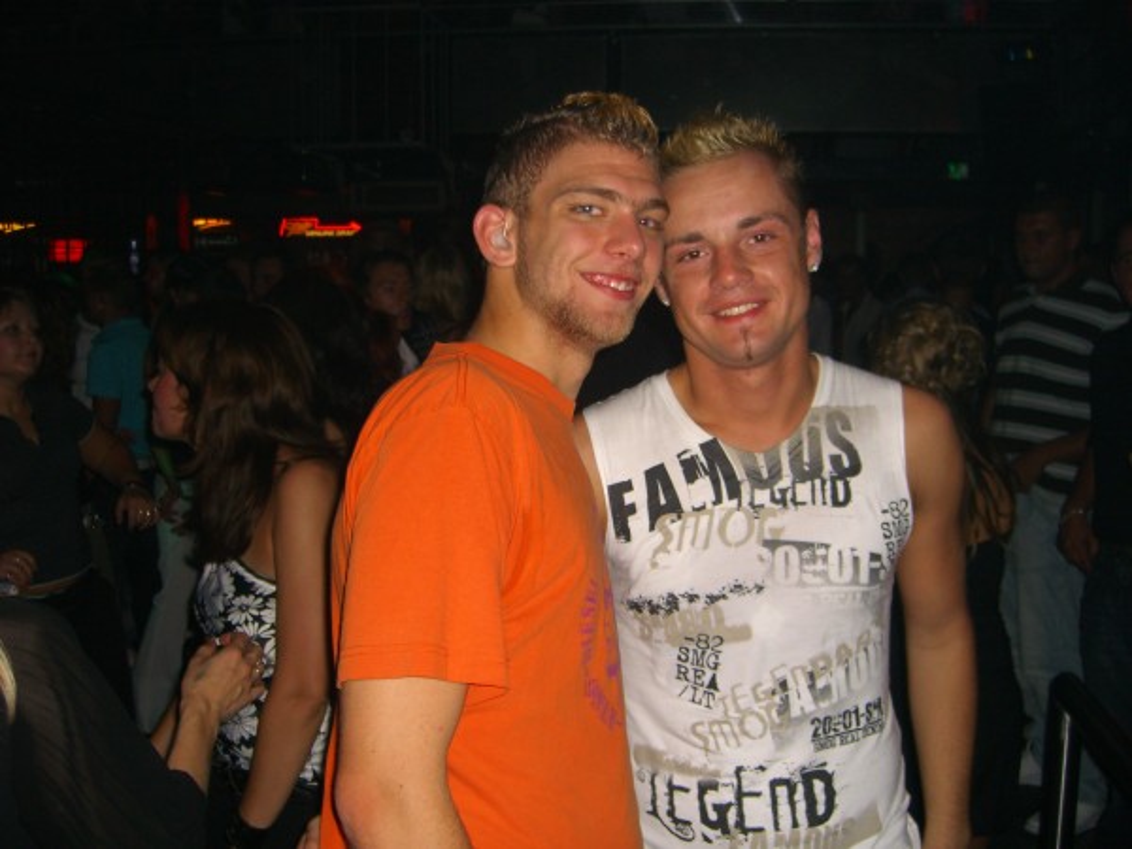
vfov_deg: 37.7
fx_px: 1243
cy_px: 424
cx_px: 566
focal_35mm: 38
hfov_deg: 49.0
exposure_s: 1/60
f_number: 2.8
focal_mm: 7.9
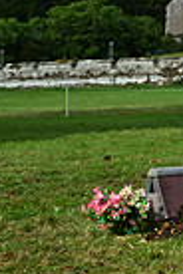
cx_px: 537
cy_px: -65
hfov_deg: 7.3
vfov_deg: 11.9
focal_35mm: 168
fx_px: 1281
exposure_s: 1/1250
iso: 280
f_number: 5.6
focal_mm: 40
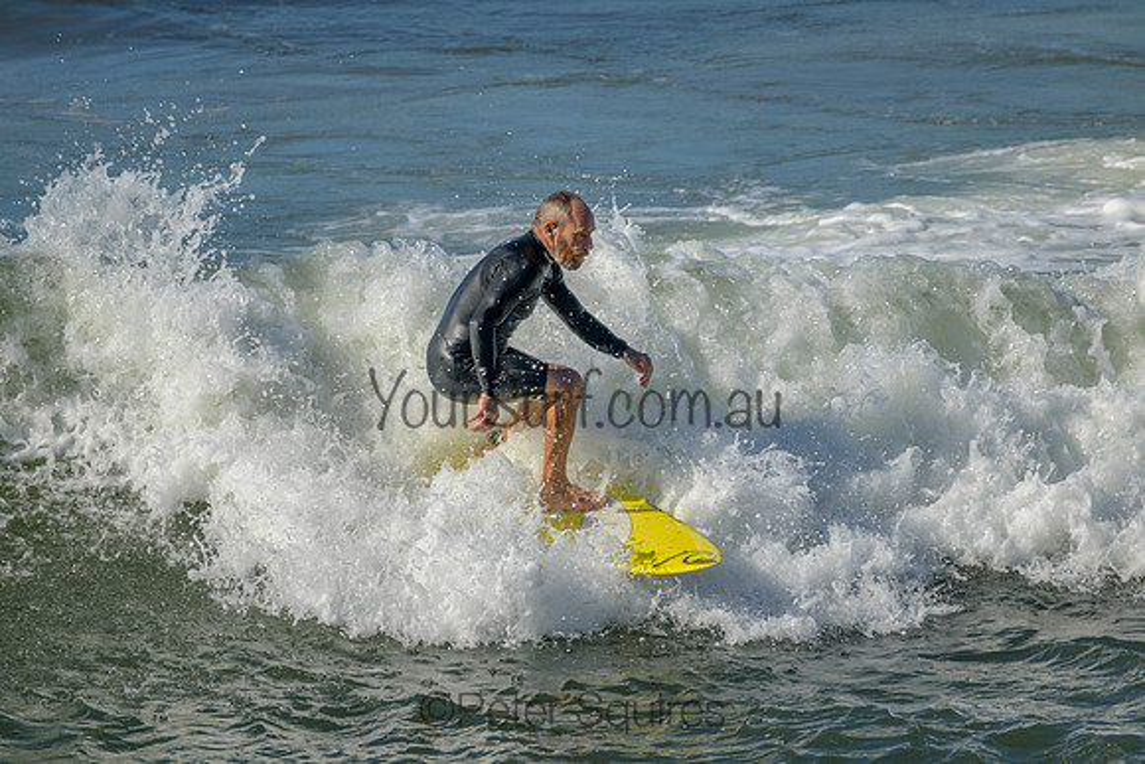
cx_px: 572
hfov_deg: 2.6
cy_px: 382
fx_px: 25449
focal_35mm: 800
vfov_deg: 1.7
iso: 560
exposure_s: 1/2000
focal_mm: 800
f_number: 11
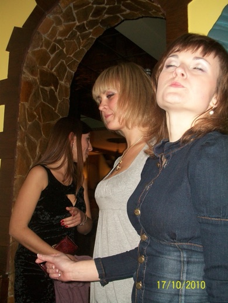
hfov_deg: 34.3
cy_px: 152
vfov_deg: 44.8
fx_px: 369
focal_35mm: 42
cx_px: 114
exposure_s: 1/40
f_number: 3.2
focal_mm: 7.1
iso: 120
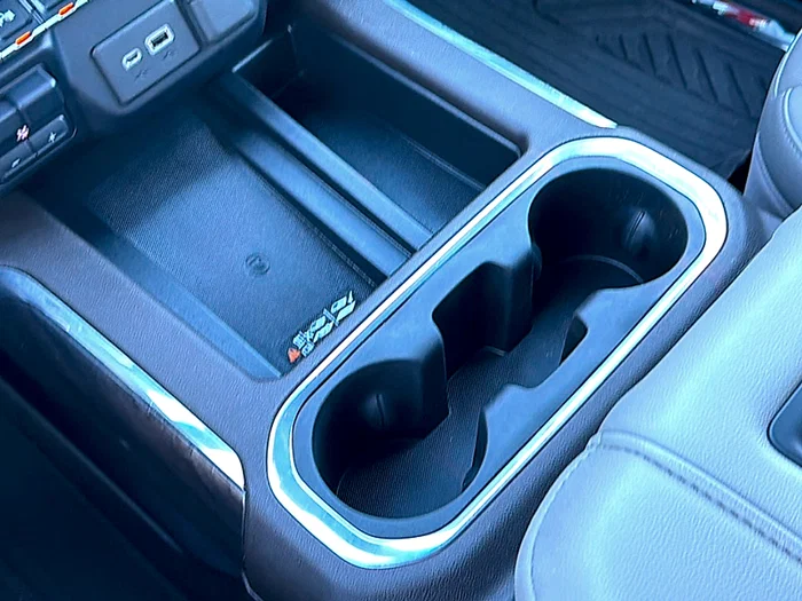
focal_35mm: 38
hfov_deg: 49.0
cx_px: 401
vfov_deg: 37.7
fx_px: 880
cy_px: 300
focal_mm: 6.76
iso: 100
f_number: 1.78
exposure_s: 1/40
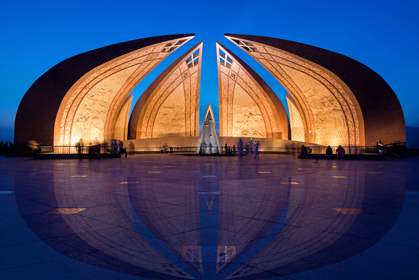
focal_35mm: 16
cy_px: 140
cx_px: 210
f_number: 11
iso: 100
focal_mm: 11
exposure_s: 20
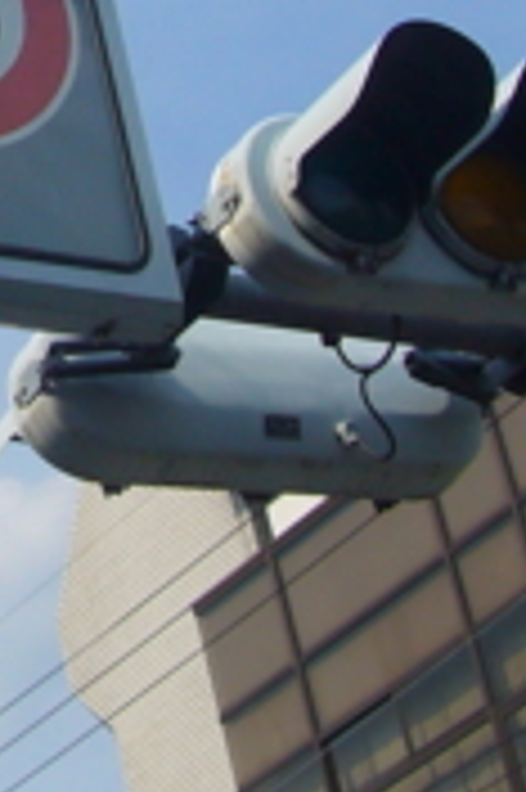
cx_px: -490
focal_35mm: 163
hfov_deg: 8.1
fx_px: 3579
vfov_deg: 12.5
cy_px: 4
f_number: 7.1
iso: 80
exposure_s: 1/400
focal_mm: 7.5
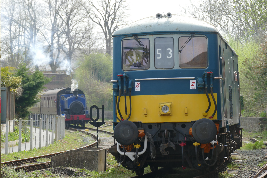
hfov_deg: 10.0
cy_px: 89
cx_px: 134
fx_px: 1528
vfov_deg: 6.7
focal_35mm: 206
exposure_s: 1/400
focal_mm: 75.13
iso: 125
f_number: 4
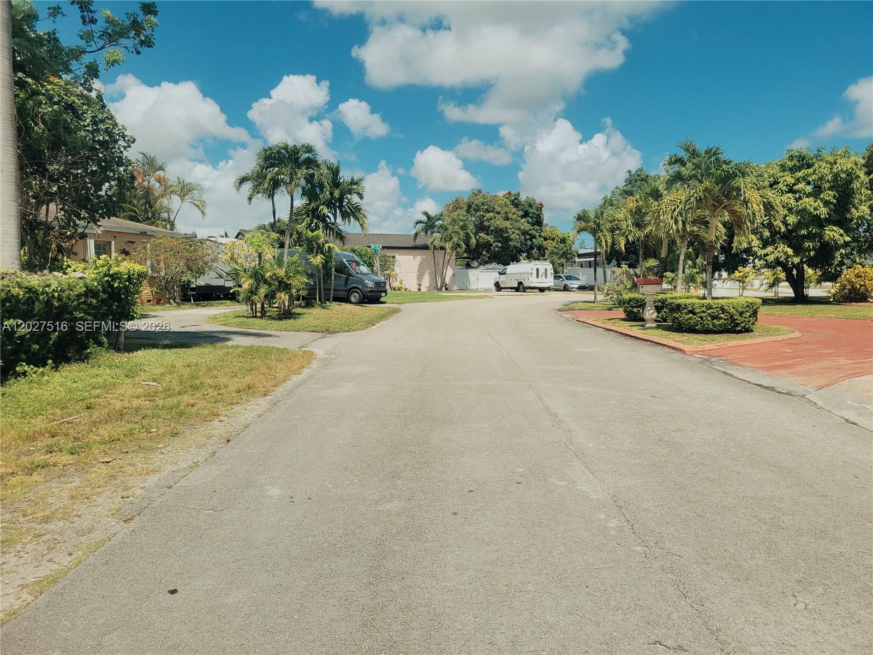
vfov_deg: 53.1
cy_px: 328
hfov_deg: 67.3
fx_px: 656
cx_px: 436
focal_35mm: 26
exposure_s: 1/3168
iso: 40
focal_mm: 5.4
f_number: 1.8
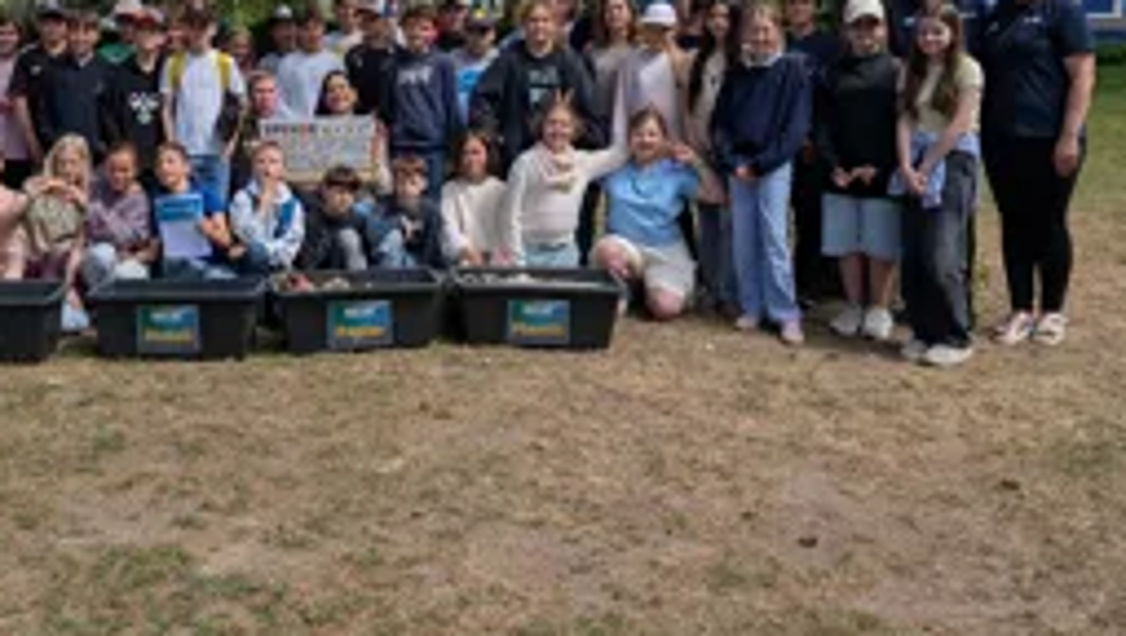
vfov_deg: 28.4
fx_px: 1225
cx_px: 344
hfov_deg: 48.2
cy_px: 117
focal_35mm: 41
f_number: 1.68
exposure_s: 1/810
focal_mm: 6.9
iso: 22
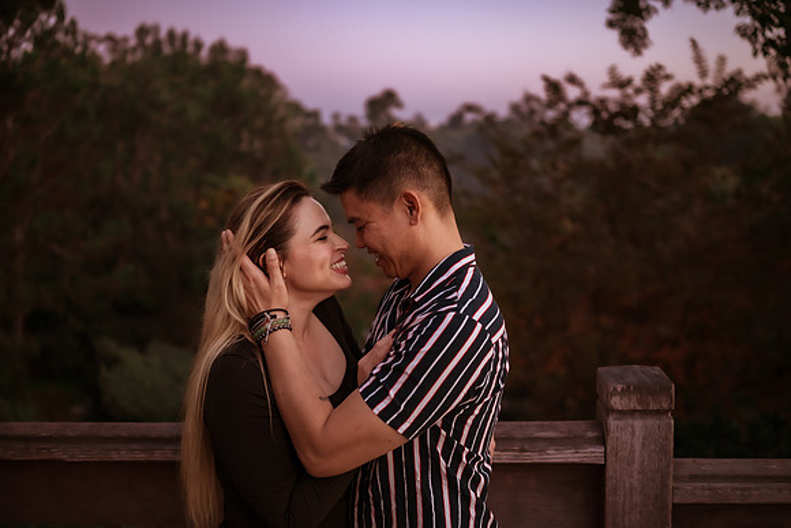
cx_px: 396
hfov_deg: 52.9
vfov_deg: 36.7
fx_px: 796
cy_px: 264
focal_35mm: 36
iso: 1250
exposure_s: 1/320
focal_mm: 35
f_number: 1.8
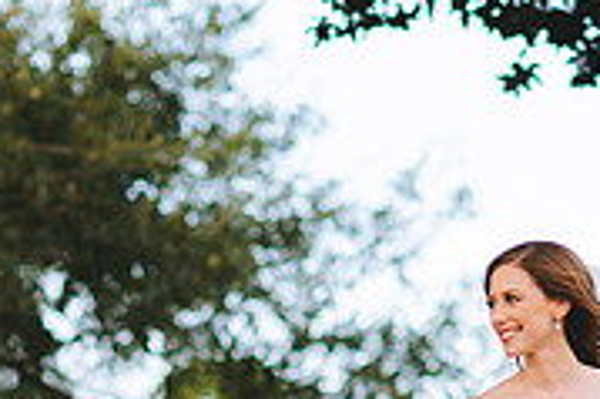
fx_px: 4579
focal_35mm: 275
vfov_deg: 4.9
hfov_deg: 7.5
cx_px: 198
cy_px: 630
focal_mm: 85
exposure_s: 1/640
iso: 100
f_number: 2
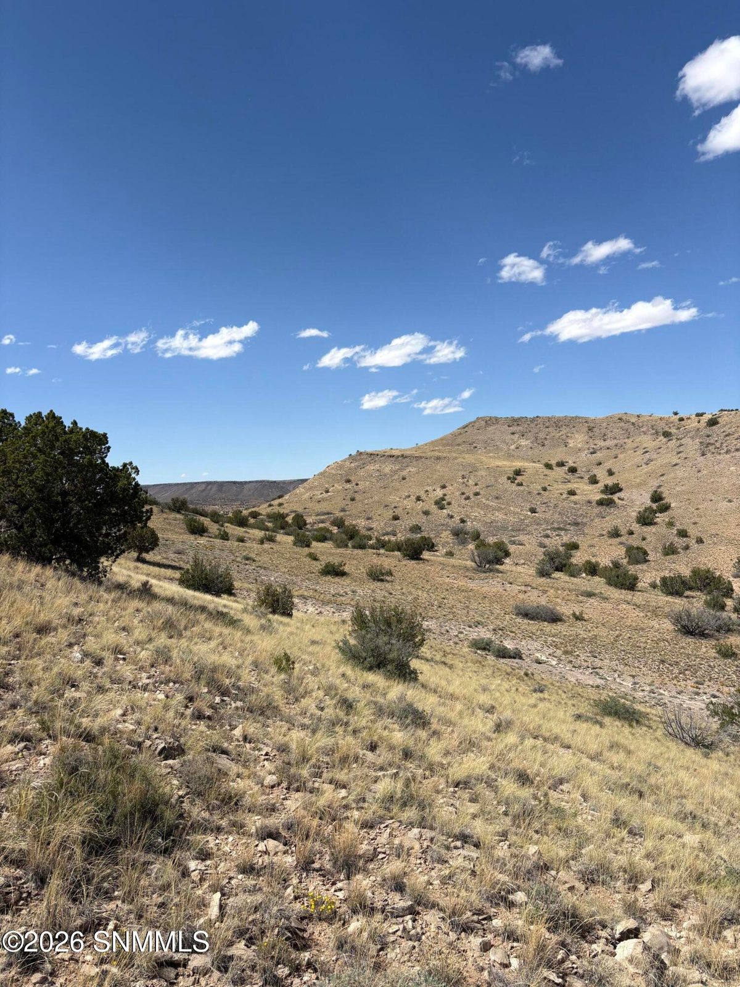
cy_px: 494
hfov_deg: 53.1
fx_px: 741
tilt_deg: +4.5
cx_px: 370
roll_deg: -0.2
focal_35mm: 26
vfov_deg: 67.3
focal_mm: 5.96
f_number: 1.6
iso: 50
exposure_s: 1/4329
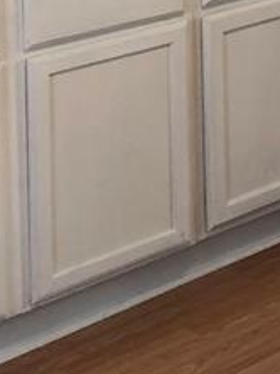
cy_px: -307
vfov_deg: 13.2
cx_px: 585
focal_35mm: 134
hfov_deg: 10.1
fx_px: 1448
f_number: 1.8
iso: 40
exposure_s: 1/15
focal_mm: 3.99
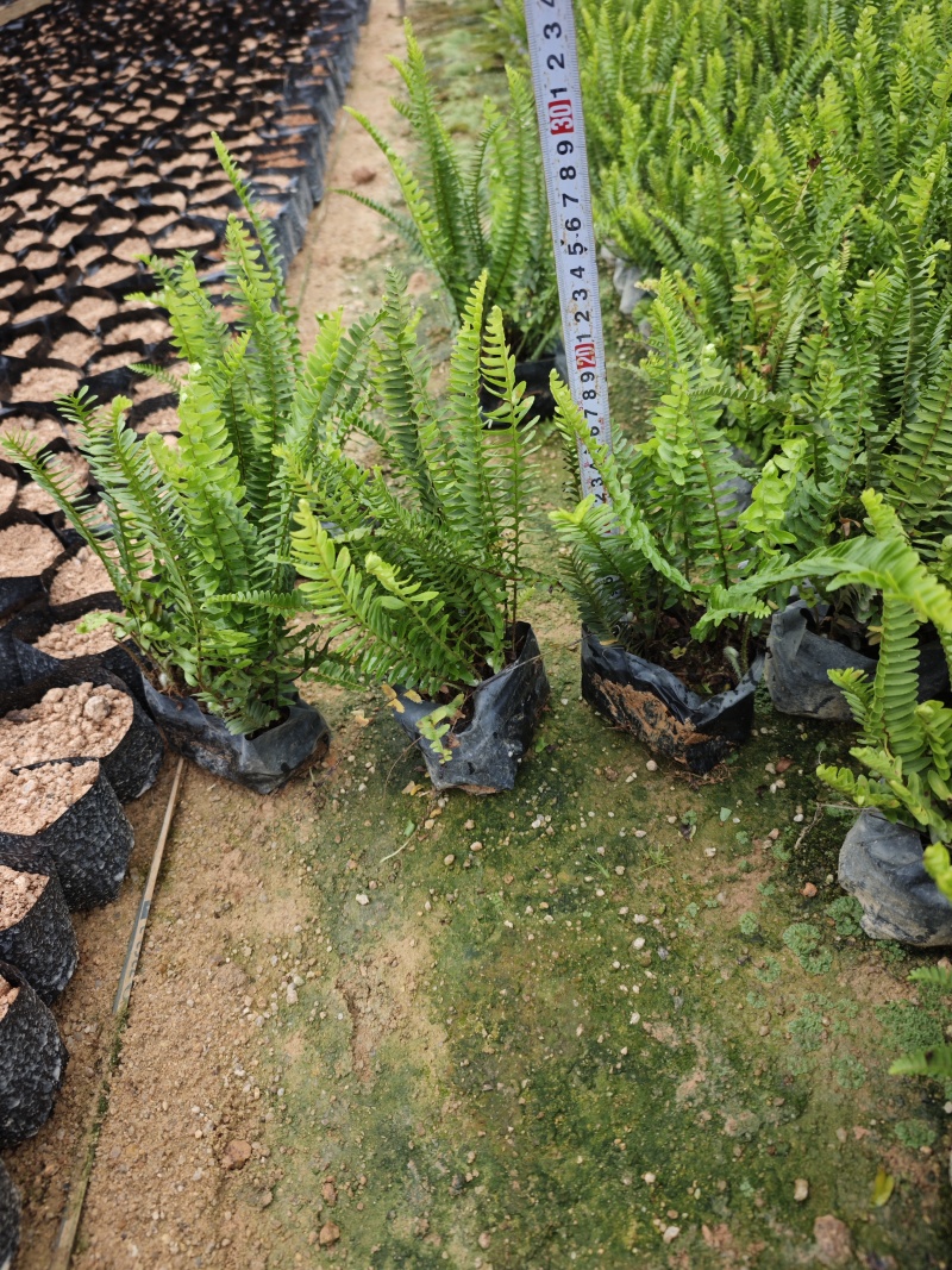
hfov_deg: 58.9
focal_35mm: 23
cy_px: 635
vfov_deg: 73.9
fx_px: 844
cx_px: 476
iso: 50
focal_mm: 6.55
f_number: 1.6
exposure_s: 1/399
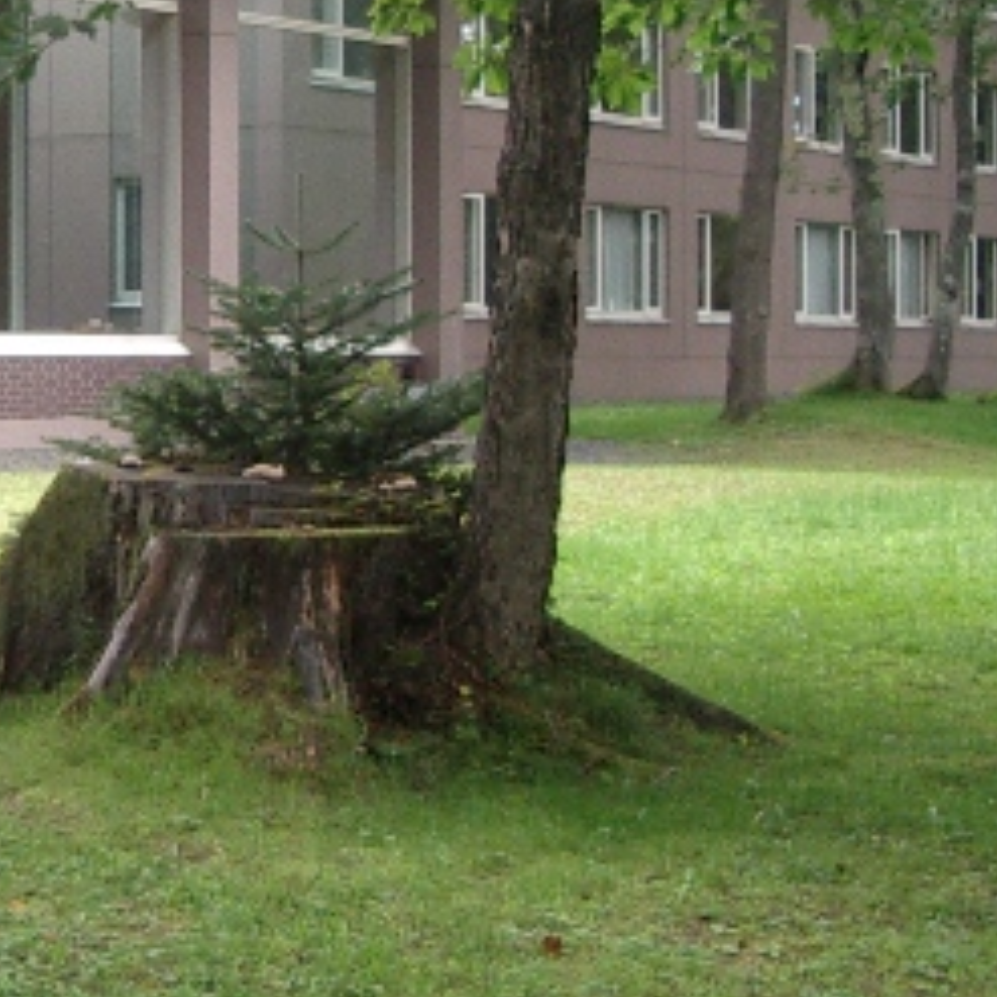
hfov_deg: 18.0
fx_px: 3063
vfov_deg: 18.4
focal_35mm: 94
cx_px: 8
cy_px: 301
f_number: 2.6
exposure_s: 1/100
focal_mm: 5.8
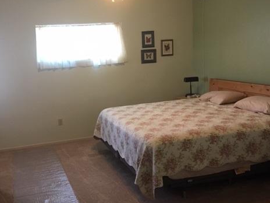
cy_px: 97
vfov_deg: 36.0
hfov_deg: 46.3
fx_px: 312
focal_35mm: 40
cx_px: 98
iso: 125
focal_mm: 4.15
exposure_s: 1/30
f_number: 2.2
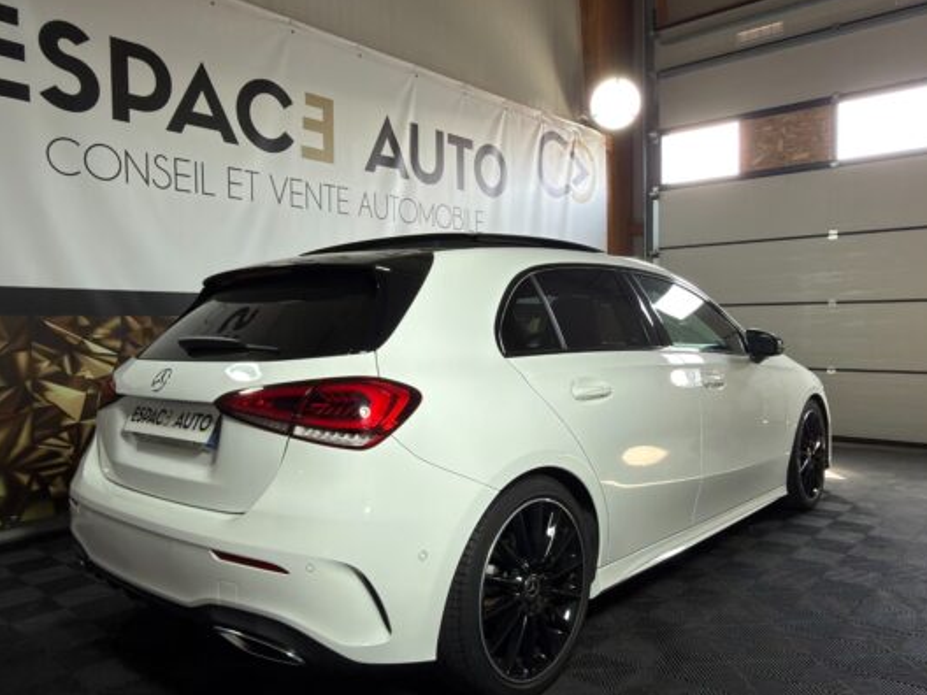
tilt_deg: -2.5
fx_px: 723
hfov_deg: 65.3
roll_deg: +1.4
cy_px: 359
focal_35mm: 27
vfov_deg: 51.3
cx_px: 485
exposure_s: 1/50
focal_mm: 2.22
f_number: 2.2
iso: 32
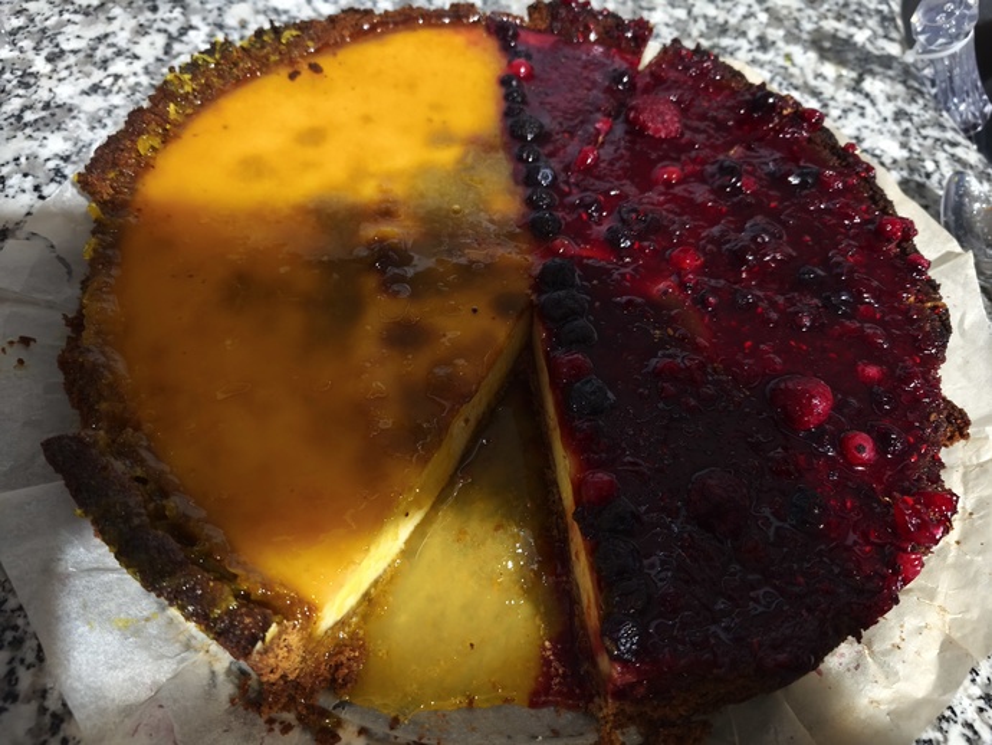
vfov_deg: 58.9
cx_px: 496
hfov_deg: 73.9
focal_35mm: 23
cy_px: 372
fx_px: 659
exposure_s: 1/25
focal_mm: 5.35
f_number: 1.7
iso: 2500
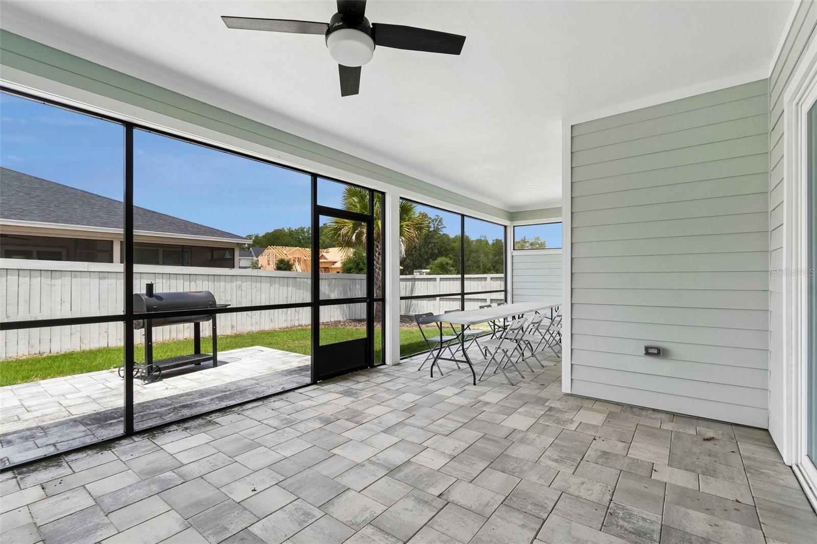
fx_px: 340
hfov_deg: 100.4
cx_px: 408
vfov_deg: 77.3
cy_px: 272
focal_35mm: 15
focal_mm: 10
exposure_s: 1/40
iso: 200
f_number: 8
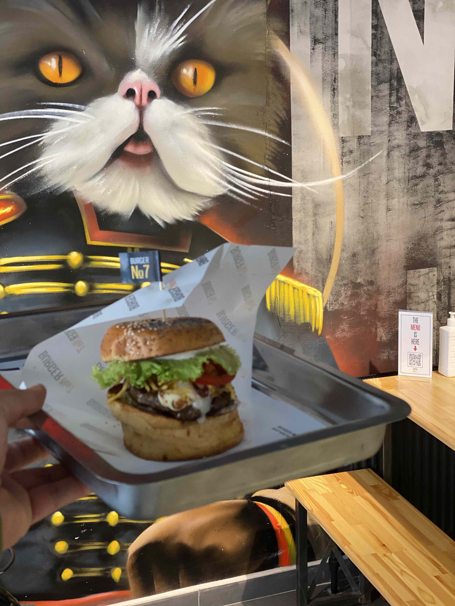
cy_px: 303
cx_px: 228
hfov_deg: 28.0
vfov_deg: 36.8
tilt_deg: -11.7
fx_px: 911
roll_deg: +1.5
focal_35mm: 52
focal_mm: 6
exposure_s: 1/33
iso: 125
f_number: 2
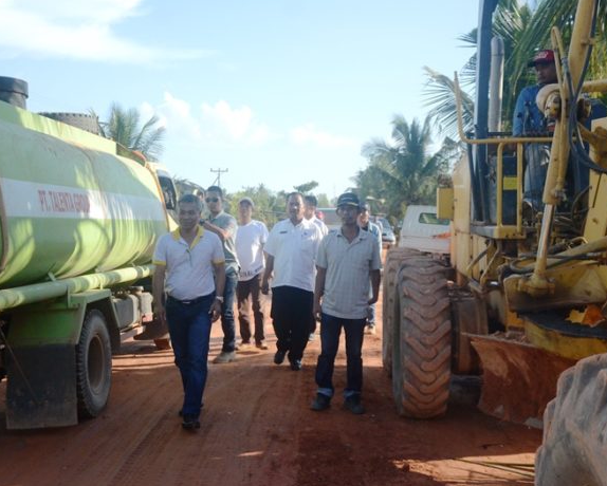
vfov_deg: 31.5
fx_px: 863
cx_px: 266
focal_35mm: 48
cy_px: 244
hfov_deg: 38.7
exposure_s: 1/8000
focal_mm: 28
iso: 2500
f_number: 4
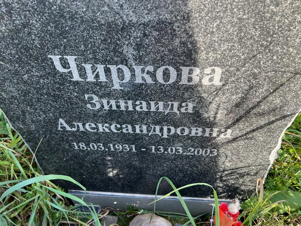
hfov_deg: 67.3
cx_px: 150
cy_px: 113
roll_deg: +4.9
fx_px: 226
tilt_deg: -42.8
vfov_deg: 53.1
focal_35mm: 26
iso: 50
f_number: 1.5
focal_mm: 5.7
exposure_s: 1/171
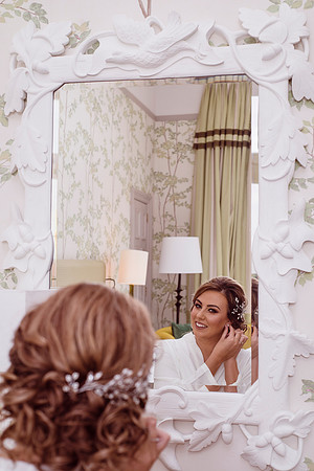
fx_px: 654
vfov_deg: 39.6
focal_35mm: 50
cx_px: 157
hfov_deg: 27.0
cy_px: 236
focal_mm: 50
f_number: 5.6
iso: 320
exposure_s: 1/60
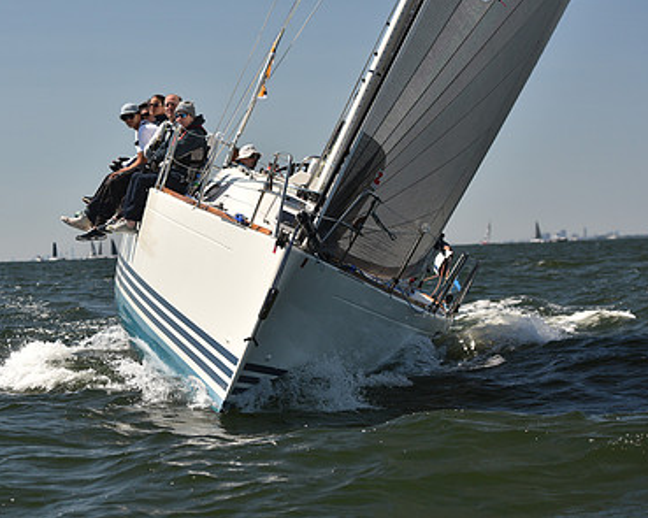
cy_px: 198
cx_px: 223
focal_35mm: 121
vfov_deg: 12.7
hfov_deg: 15.9
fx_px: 2320
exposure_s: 1/1250
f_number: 4
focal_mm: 82
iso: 250
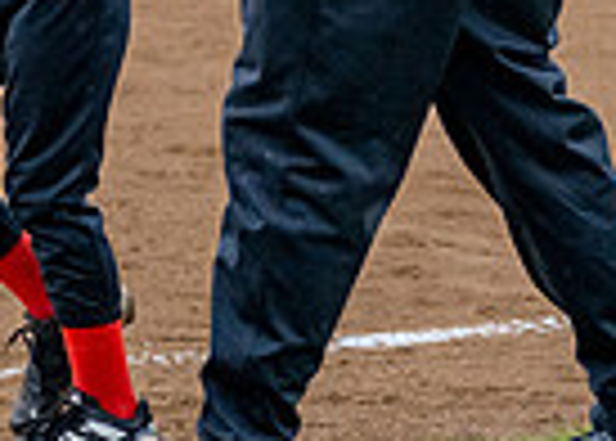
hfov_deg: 5.6
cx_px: -110
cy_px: -254
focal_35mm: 357
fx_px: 6249
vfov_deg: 4.0
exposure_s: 1/1000
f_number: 2.8
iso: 1600
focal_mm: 70
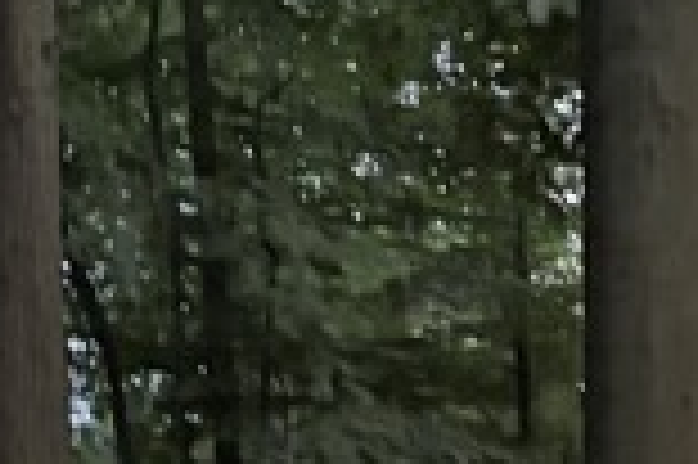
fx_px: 3467
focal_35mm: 179
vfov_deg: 7.6
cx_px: 851
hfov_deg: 11.3
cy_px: 554
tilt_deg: +3.4
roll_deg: +0.1
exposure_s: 1/15
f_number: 1.6
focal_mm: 5.96
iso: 1000
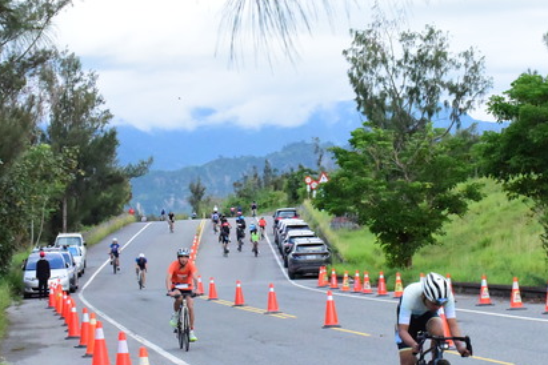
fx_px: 2024
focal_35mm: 133
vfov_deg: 10.3
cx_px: 433
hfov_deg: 15.3
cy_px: 314
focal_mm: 70
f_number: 13
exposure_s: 1/2500
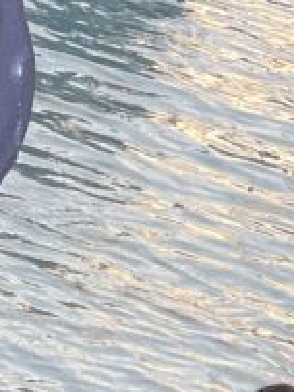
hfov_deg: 5.3
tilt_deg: -19.2
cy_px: 388
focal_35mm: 281
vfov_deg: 7.0
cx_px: -133
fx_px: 3179
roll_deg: -13.1
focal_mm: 6
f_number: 2
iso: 25
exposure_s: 1/120
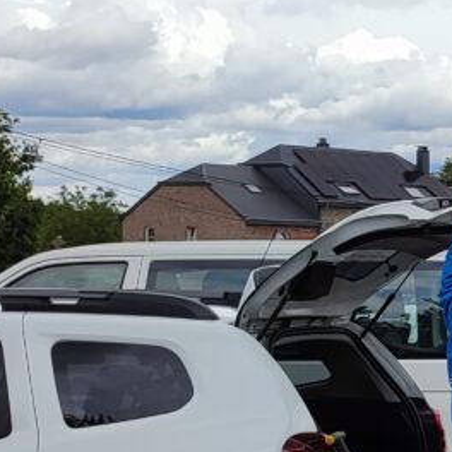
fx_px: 1566
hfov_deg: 14.2
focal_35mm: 106
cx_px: 863
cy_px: 238
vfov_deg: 16.4
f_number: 1.89
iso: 50
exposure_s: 1/849
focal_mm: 5.89
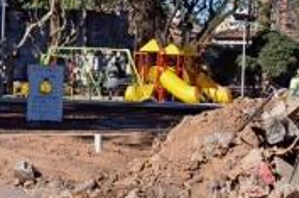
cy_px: 41
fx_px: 1259
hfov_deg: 13.5
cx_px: 206
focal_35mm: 152
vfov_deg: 9.0
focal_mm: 40
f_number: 9
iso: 400
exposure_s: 1/640
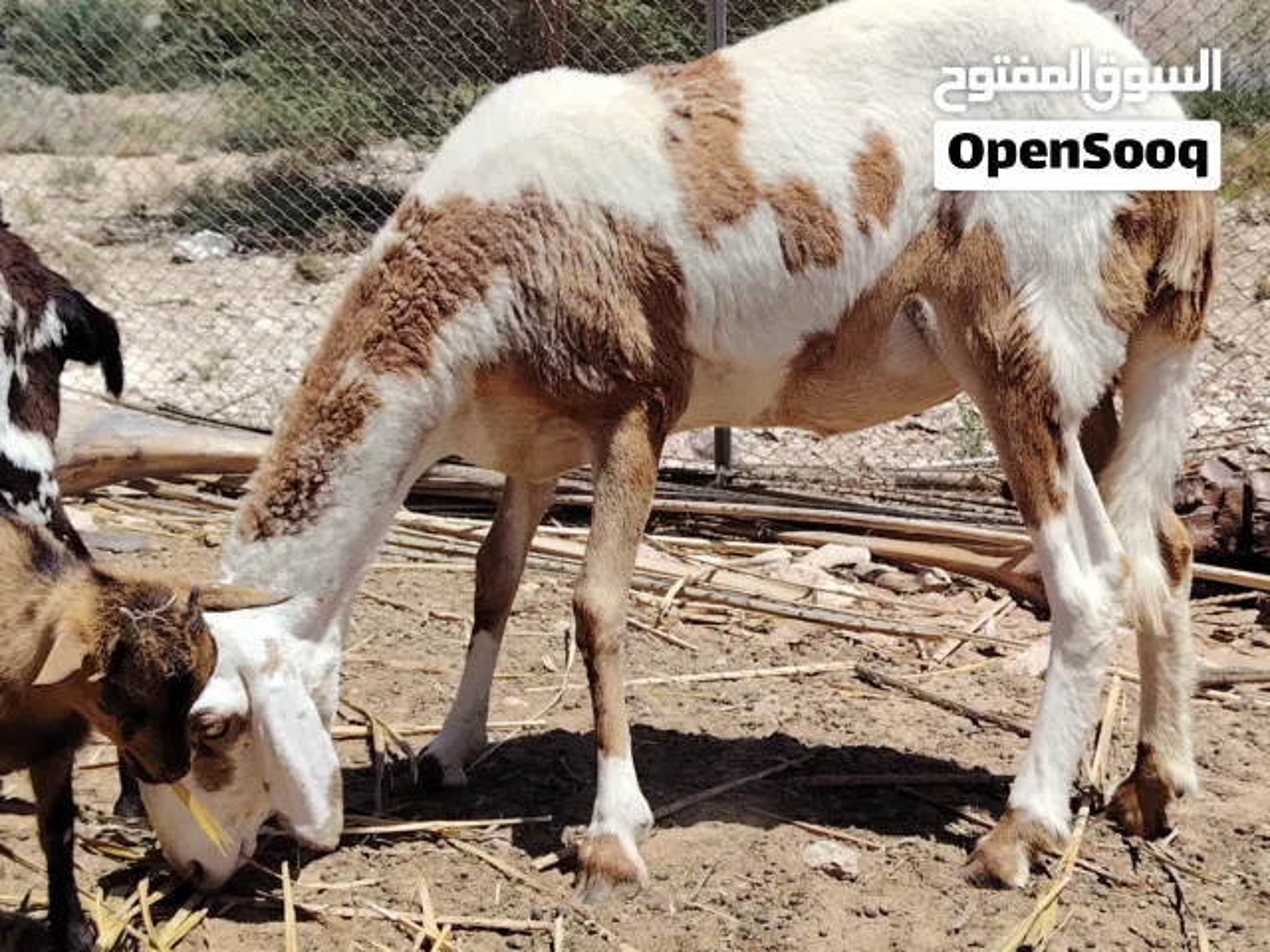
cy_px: 476
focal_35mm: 52
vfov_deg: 28.0
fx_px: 1908
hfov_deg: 36.8
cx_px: 635
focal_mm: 5.25
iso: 100
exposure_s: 1/1348
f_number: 1.75
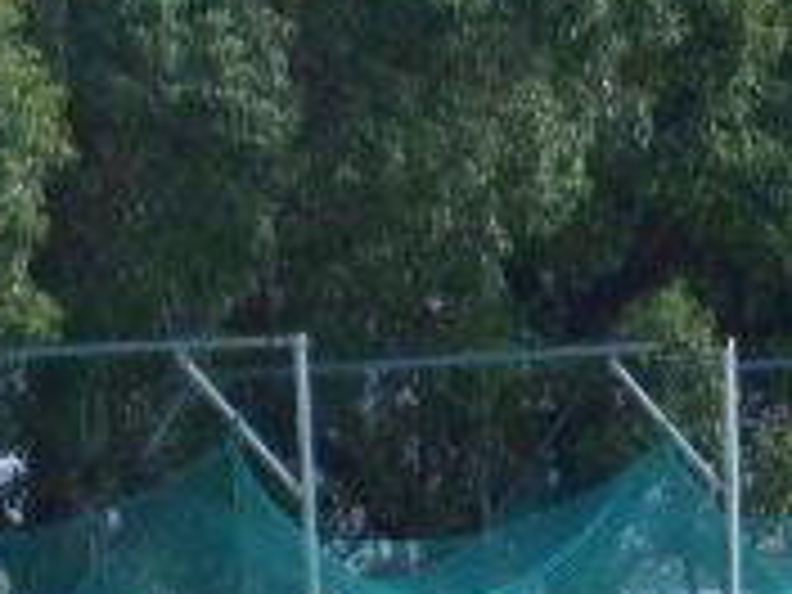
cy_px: 801
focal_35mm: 473
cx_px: -68
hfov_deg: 4.2
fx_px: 10822
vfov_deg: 3.1
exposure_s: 1/250
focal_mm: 23
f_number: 6.5
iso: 110
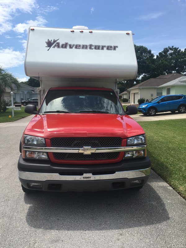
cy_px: 124
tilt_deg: -8.1
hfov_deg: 48.2
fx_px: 208
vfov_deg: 61.7
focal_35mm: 29
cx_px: 93
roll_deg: -0.7
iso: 25
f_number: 2.2
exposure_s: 1/1709
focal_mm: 4.15
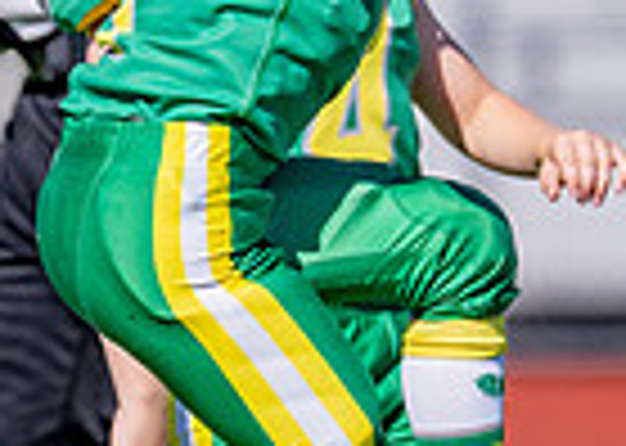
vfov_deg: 1.3
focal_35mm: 1097
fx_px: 19485
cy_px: 168
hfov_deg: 1.8
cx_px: -74
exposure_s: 1/8000
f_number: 2.8
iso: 250
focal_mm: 200
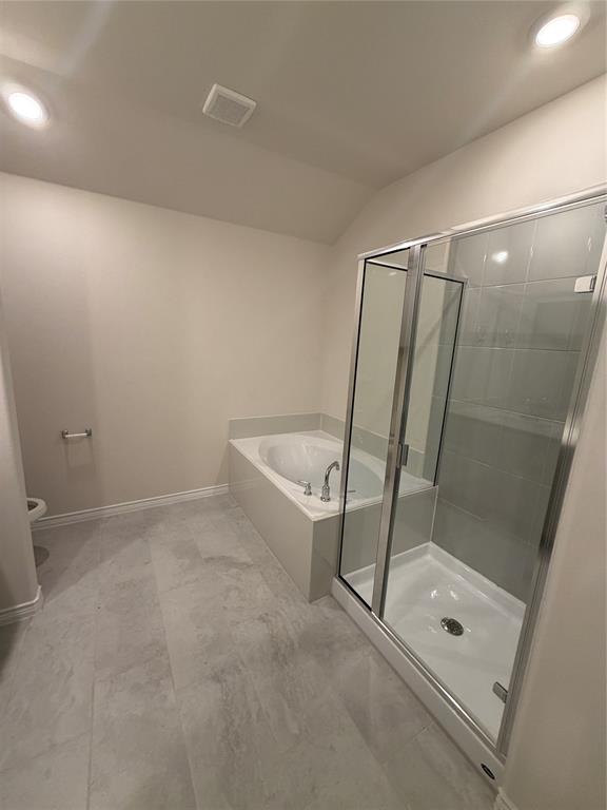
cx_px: 304
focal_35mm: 14
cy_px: 405
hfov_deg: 85.7
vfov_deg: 102.1
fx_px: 327
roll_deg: -1.0
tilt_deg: -7.9
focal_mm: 2.22
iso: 250
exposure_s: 1/120
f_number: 2.2
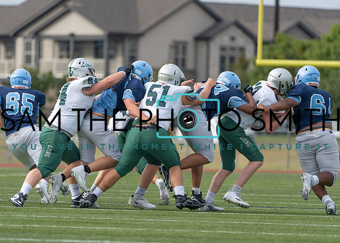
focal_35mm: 437
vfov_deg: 3.3
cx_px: 154
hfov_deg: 4.6
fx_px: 4222
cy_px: 122
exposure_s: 1/1250
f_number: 5.6
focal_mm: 400
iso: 320
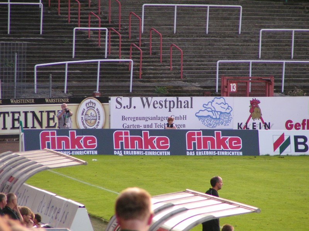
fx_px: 3392
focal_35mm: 380
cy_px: 116
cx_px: 154
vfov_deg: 3.9
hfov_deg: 5.2
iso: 160
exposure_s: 1/400
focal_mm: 58
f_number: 3.5
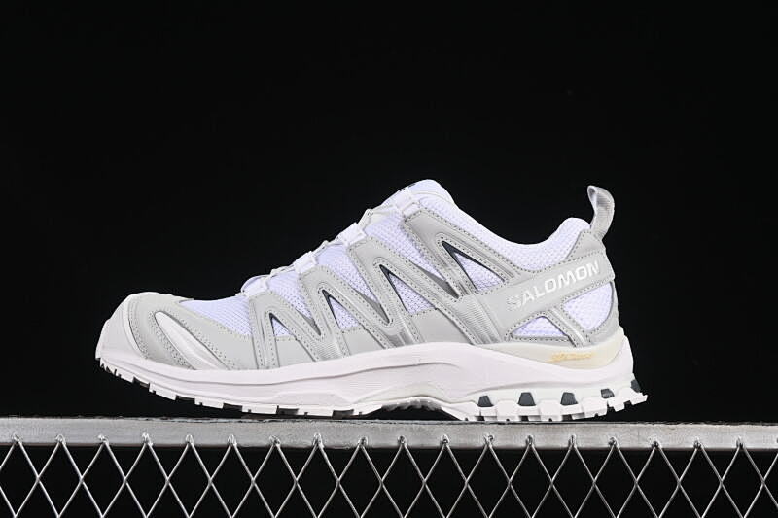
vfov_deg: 18.2
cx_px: 389
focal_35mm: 75
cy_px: 259
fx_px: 1620
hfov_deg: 27.0
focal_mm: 50
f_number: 8
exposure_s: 1/60
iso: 160
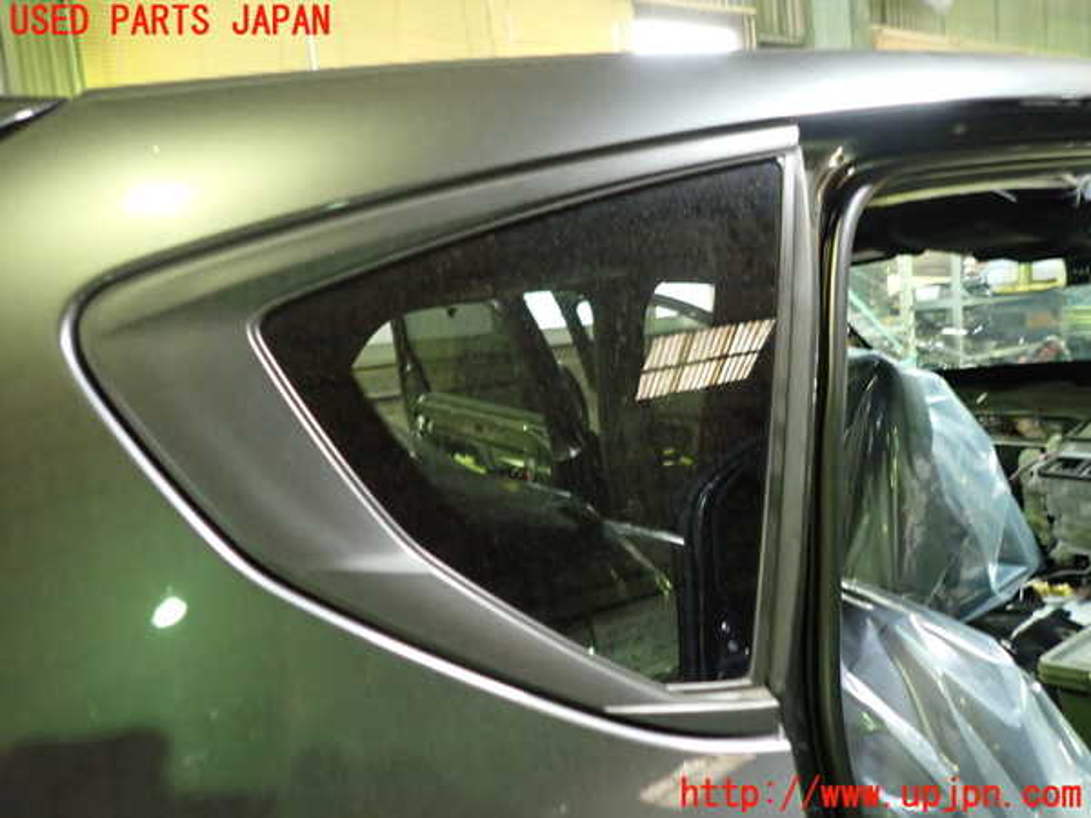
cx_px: 546
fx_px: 788
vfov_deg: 54.9
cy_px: 409
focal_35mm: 25
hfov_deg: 69.4
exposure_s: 1/25
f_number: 2
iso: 800
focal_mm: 4.5
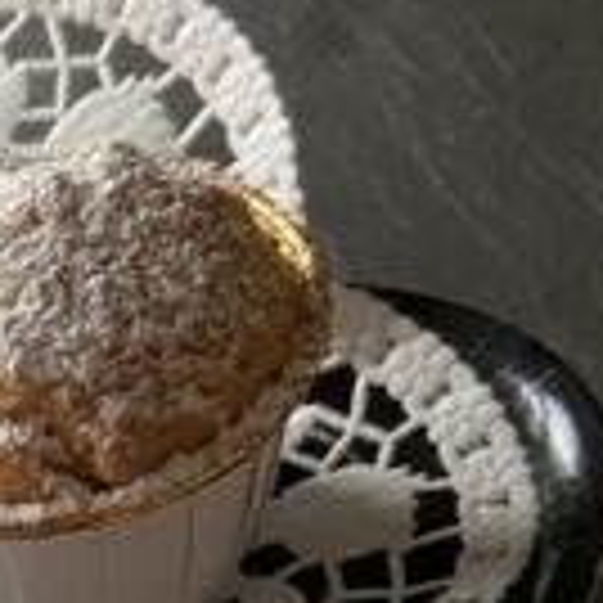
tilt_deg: -48.5
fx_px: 2247
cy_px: 734
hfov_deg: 13.8
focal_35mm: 114
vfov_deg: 14.8
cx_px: -457
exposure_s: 1/62
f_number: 1.8
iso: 125
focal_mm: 4.25
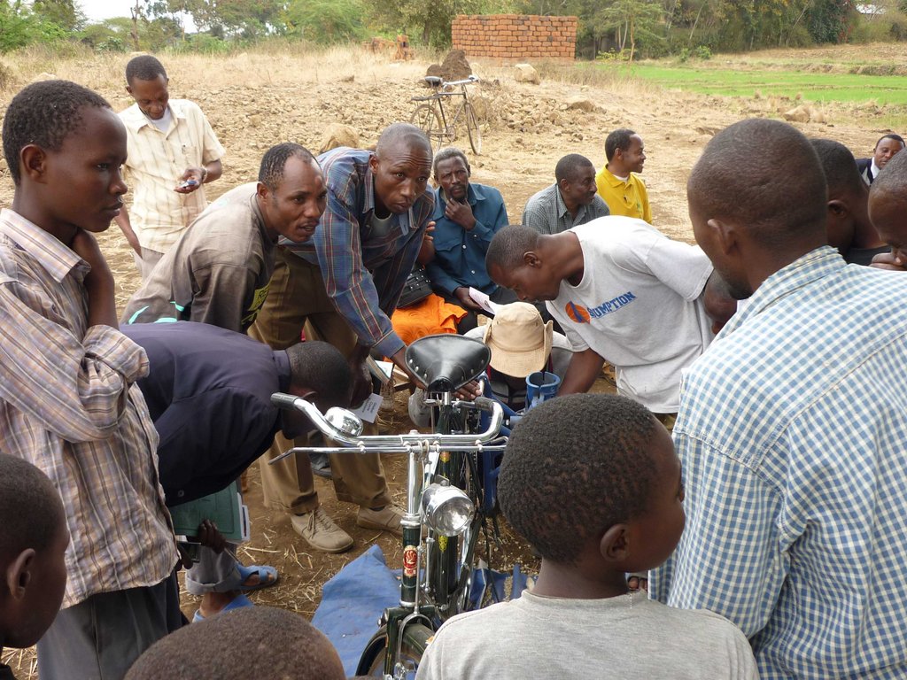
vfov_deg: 42.9
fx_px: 865
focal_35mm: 33
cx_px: 454
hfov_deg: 55.4
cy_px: 340
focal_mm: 5.5
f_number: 2.8
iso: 80
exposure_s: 1/250
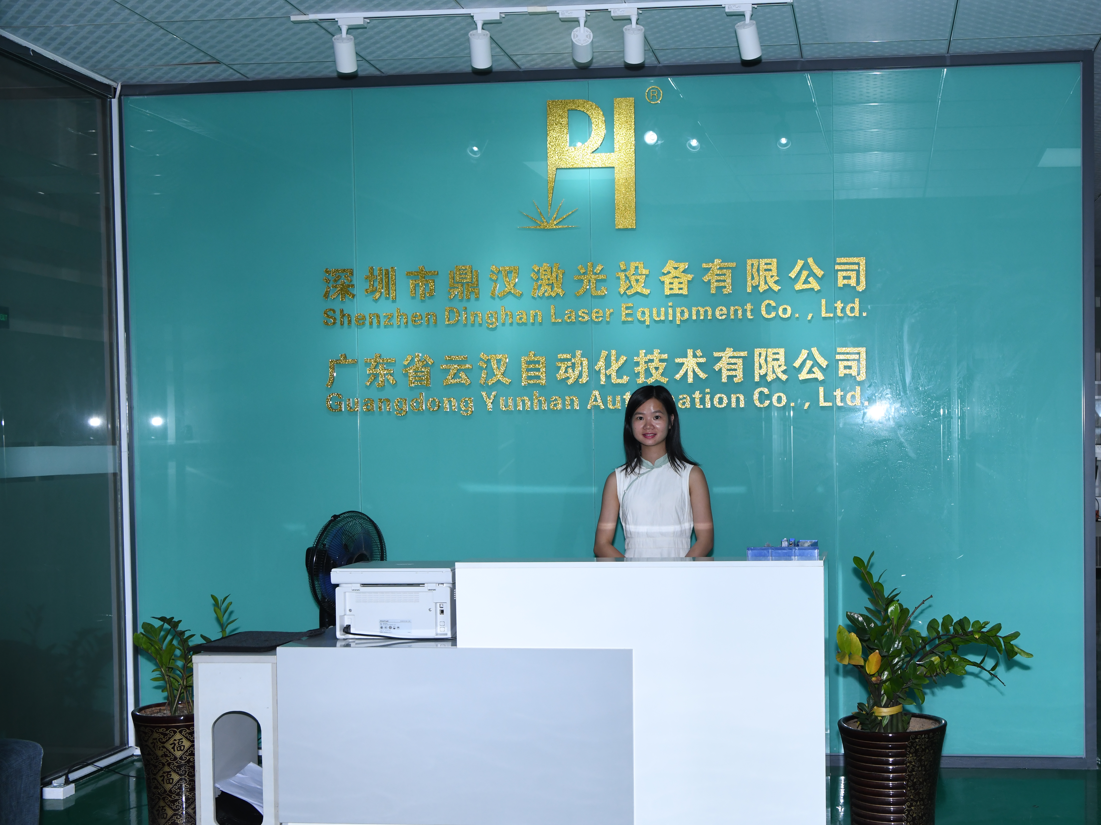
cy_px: 499
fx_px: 1463
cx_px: 751
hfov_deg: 40.6
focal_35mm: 46
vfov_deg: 31.4
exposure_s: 1/160
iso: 800
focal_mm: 34
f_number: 5.6
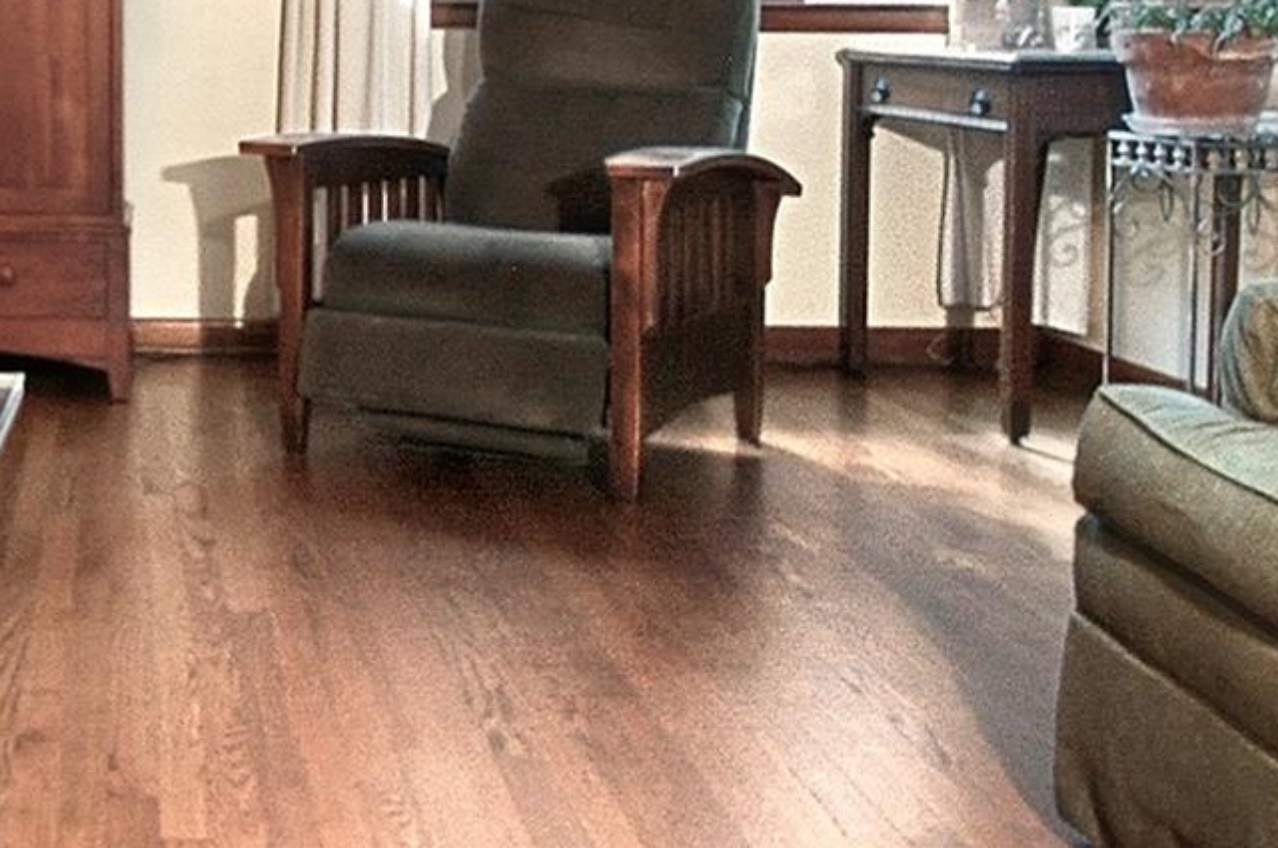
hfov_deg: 36.3
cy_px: 55
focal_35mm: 48
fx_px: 1702
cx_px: -50
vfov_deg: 26.9
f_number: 22
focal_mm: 10
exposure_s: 1/20
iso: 200
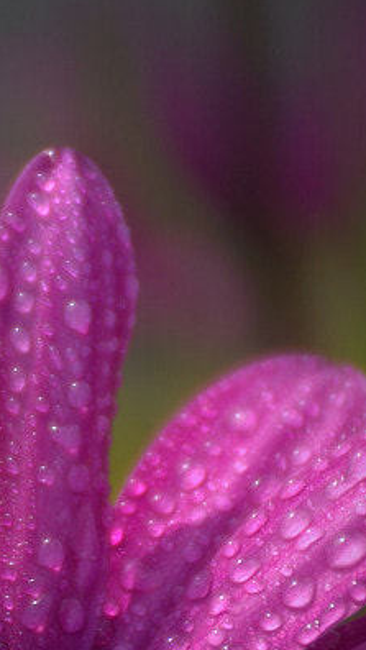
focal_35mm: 887
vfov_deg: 2.4
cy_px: 309
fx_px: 15290
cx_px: -39
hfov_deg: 1.4
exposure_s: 1/400
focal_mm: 140
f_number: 5.6
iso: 100
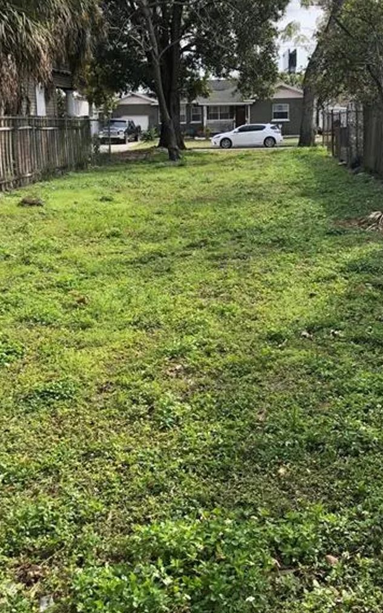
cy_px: 248
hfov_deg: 32.0
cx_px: 184
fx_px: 668
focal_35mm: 40
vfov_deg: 49.0
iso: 20
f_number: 1.8
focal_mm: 4
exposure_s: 1/546
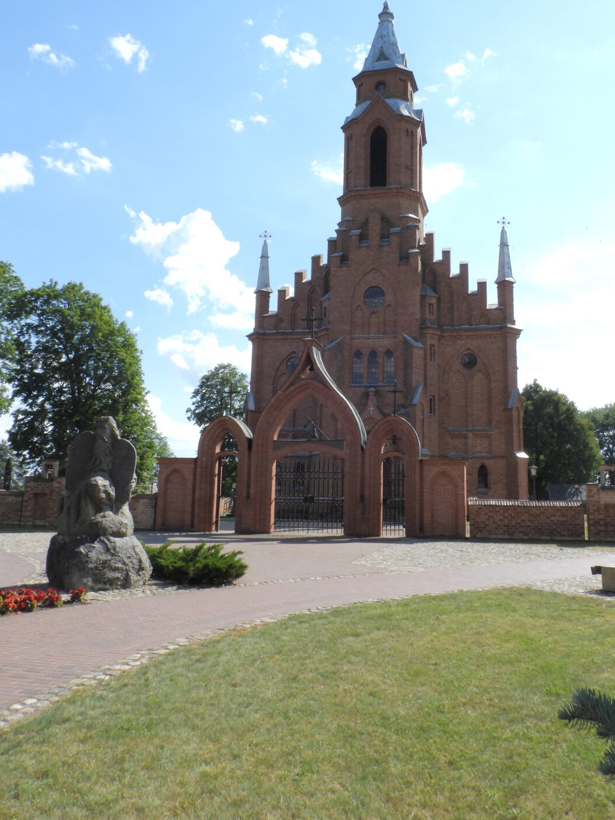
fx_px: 687
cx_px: 359
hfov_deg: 48.0
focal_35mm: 29
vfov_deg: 61.4
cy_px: 348
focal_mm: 4.3
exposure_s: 1/200
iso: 100
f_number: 7.1
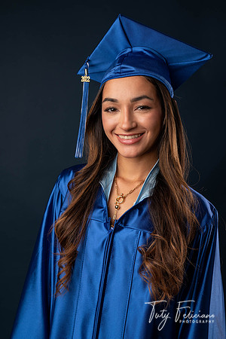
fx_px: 537
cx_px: 113
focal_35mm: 57
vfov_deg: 35.1
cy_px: 170
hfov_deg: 23.8
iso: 200
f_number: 5.6
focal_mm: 57
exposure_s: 1/100
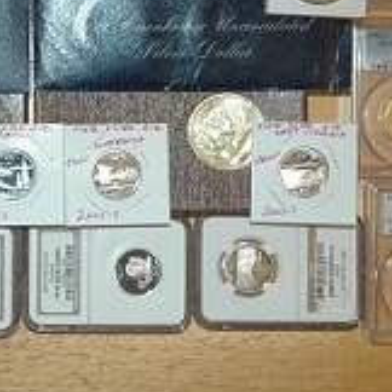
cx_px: 10
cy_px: 88
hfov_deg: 19.8
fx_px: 1090
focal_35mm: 85
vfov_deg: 20.2
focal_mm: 27
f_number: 4
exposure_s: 1/60
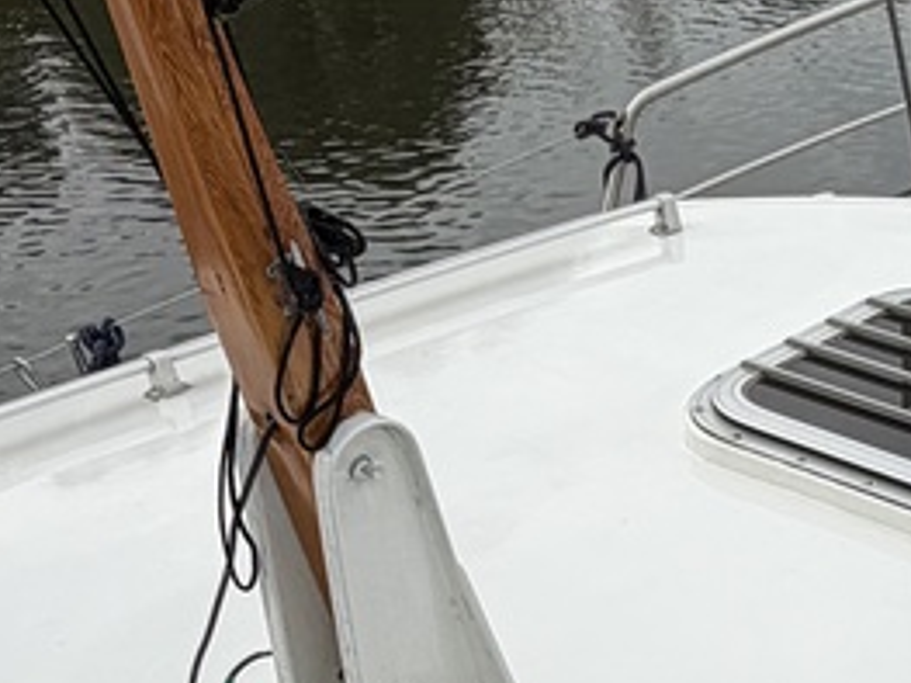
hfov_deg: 27.6
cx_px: 1011
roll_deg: -1.1
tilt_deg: -34.1
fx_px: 1684
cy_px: 686
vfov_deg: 22.0
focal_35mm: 64
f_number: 2.2
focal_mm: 2.22
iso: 25
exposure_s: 1/770
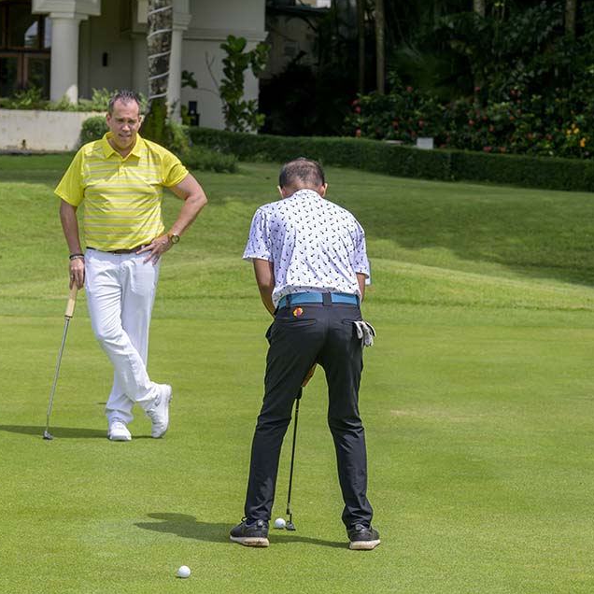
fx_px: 2116
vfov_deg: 16.0
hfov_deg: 15.9
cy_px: 296
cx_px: 151
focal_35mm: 109
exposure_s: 1/2000
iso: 500
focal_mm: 85
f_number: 6.3
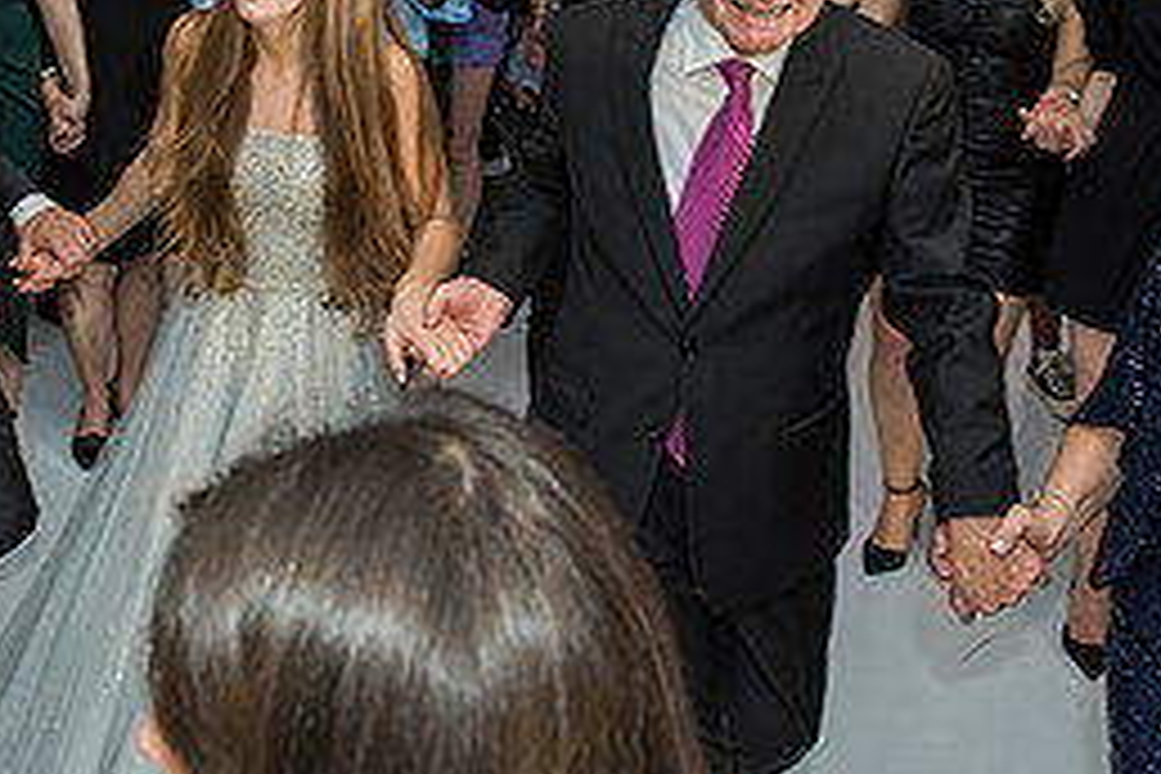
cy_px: 25
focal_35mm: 54
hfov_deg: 35.5
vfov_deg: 24.1
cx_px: 212
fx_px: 1741
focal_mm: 24
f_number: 4
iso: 800
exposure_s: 1/100
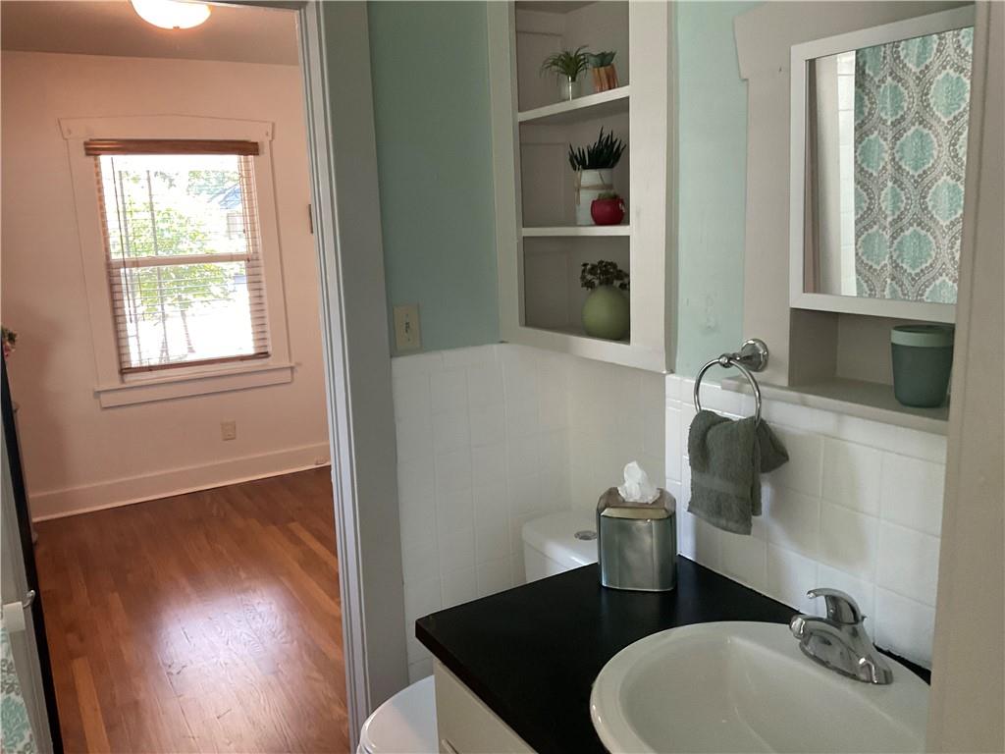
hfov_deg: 61.7
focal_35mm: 29
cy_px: 377
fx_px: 842
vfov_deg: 48.2
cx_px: 502
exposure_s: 1/60
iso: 160
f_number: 1.8
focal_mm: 3
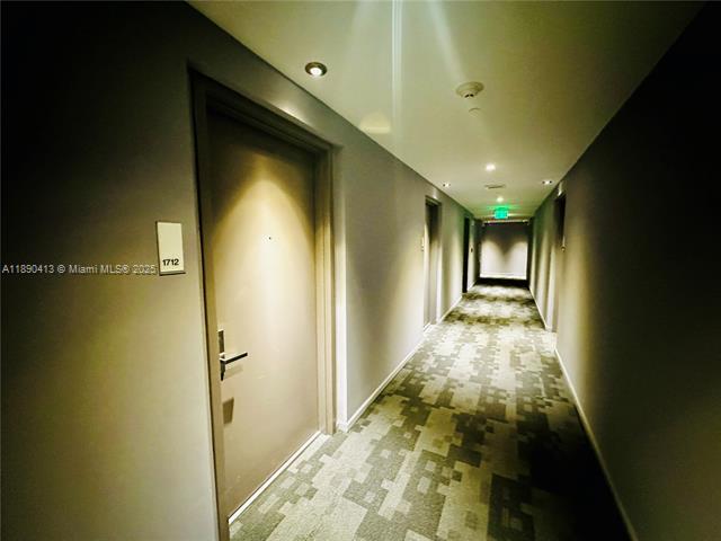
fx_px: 292
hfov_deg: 102.1
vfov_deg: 85.7
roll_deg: +0.2
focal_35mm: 14
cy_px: 270
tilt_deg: -5.4
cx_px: 360
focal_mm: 2.22
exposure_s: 1/40
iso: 1000
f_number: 2.2
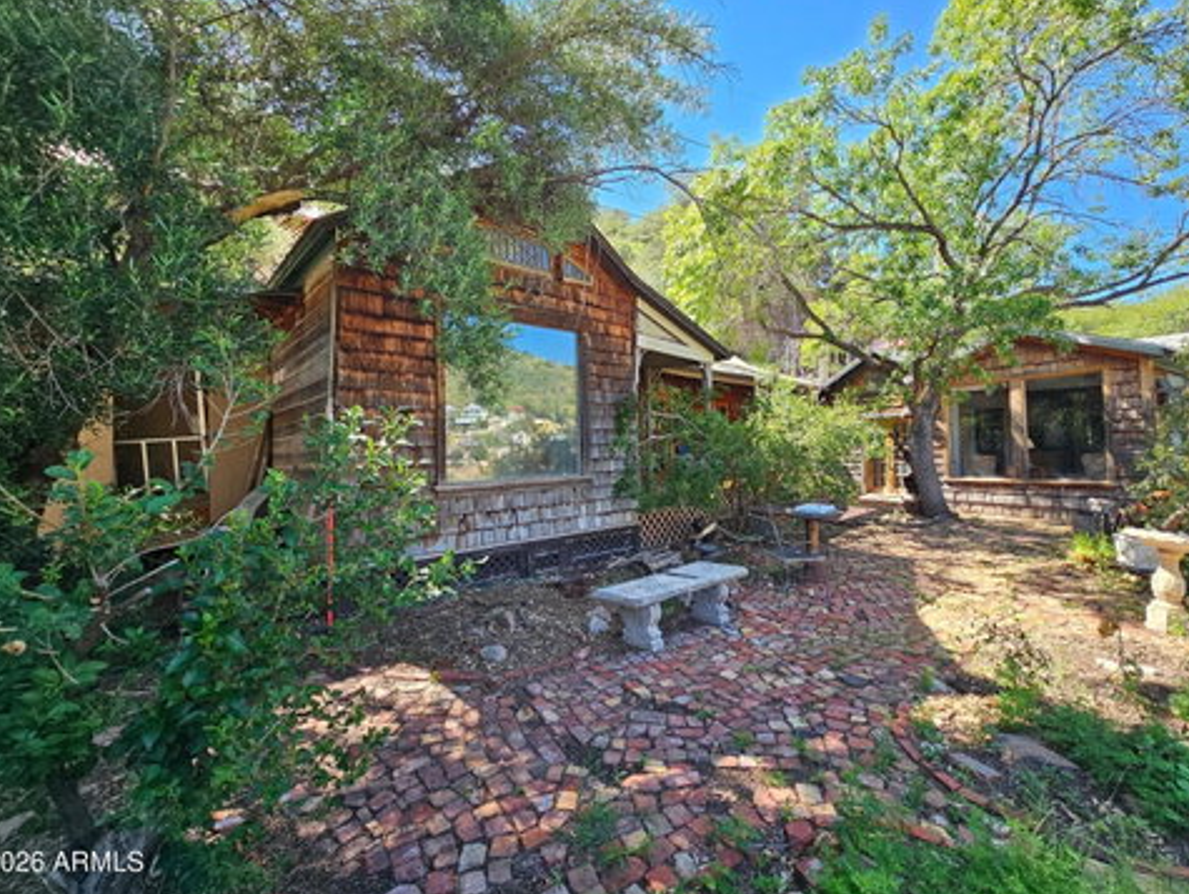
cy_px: 426
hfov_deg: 101.9
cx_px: 623
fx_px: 481
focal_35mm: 14
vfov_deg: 85.7
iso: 50
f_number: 2.2
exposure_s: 1/335
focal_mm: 2.2
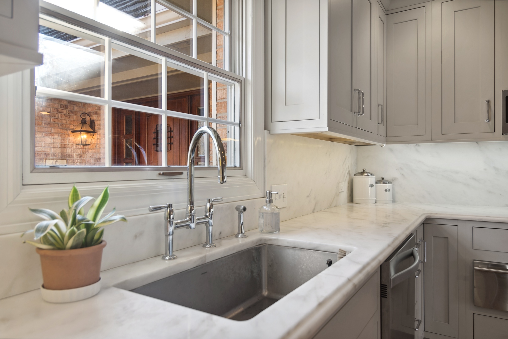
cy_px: 170
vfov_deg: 53.1
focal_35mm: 24
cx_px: 254
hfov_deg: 73.7
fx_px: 339
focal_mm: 16
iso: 200
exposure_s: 1/40
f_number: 8
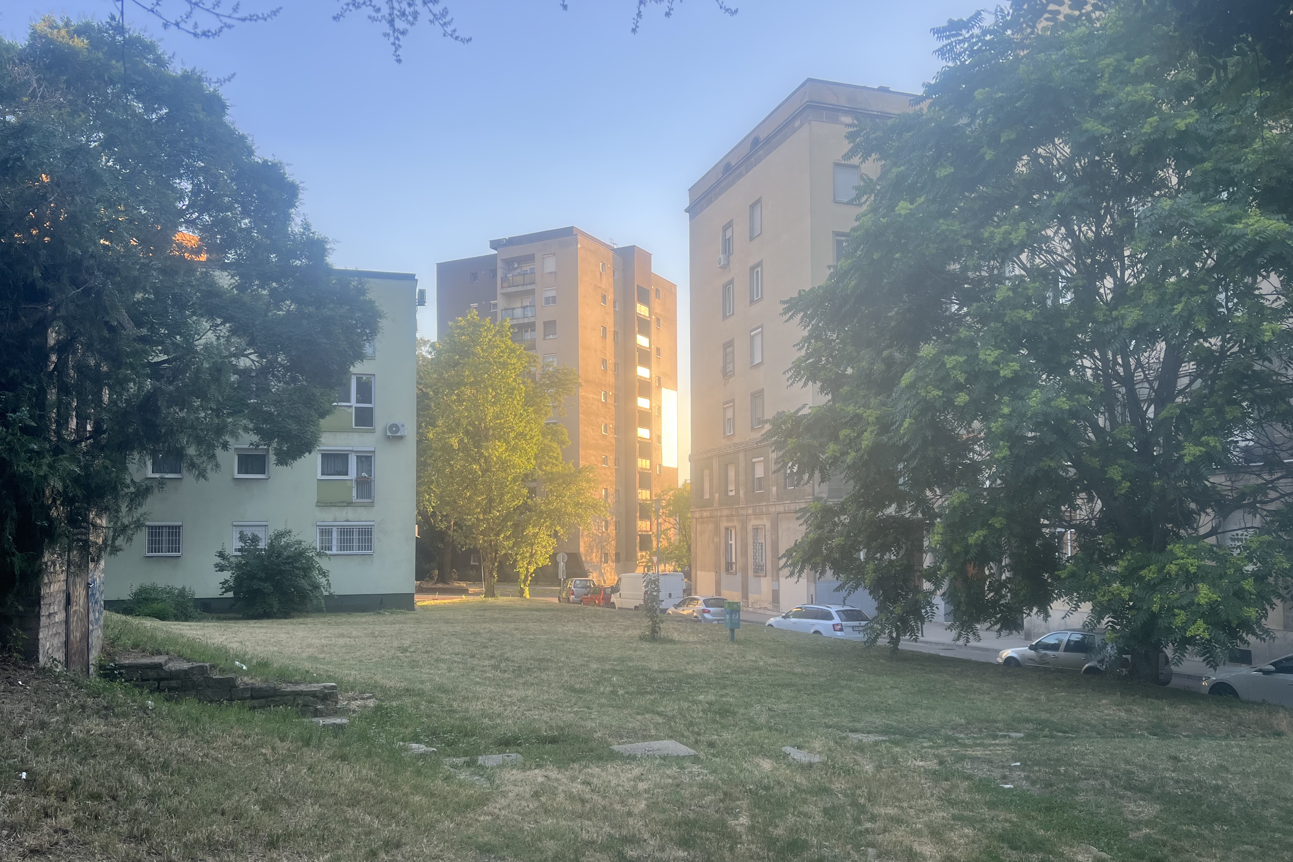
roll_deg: +0.9
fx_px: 1006
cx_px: 644
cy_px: 487
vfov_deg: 46.3
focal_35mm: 28
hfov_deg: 65.5
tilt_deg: +3.7
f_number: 1.5
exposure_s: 1/355
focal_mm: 5.7
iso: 50
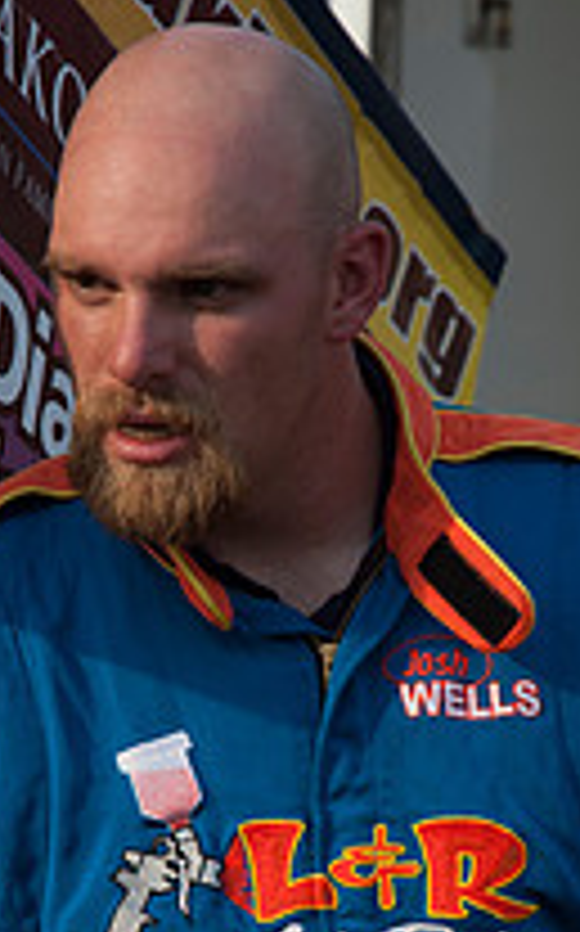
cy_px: 743
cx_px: 290
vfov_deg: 9.0
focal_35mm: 233
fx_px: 5905
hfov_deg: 5.6
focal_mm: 70
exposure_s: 1/400
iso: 100
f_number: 5.6
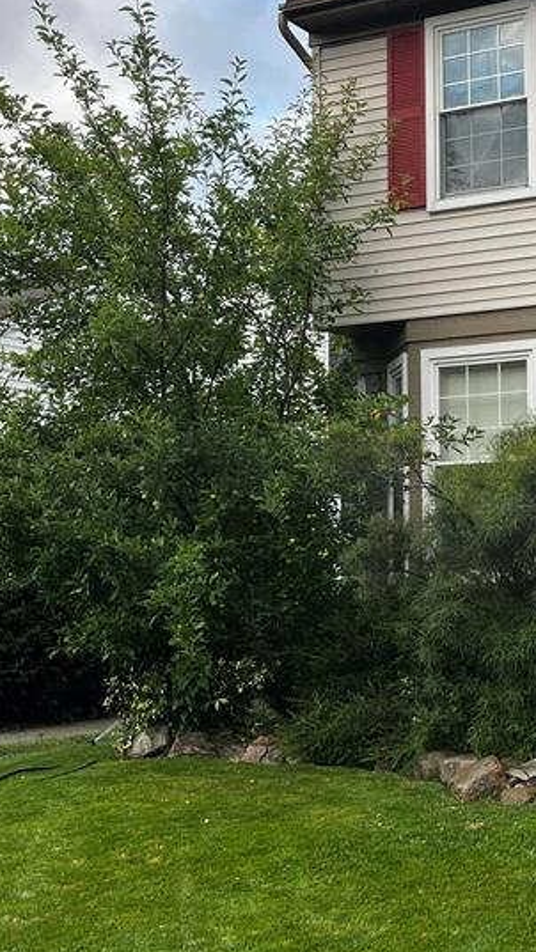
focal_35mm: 54
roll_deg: +1.1
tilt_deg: +4.9
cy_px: 461
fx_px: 1365
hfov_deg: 21.1
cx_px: 596
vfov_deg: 38.5
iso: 50
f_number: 1.6
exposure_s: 1/381
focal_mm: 5.1
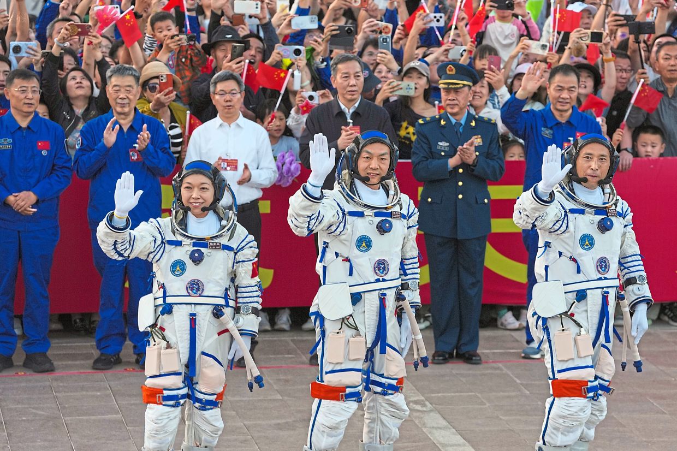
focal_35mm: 148
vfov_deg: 9.3
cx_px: 338
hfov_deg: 13.9
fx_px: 2782
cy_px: 226
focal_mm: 148
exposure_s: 1/320
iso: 500
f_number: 5
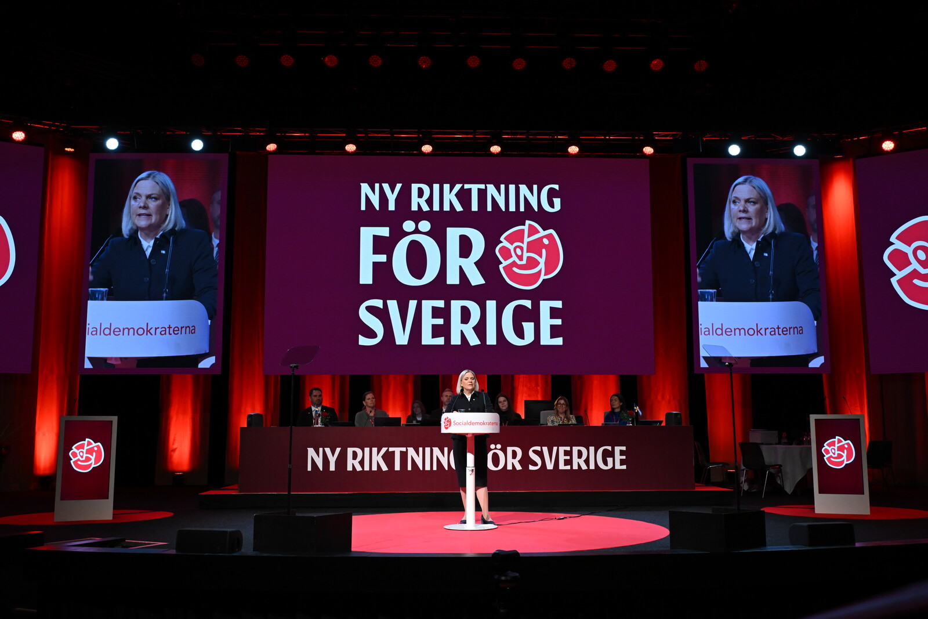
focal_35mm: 35
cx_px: 464
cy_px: 310
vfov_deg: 37.9
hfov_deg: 54.4
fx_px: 902
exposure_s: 1/160
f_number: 7.1
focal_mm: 35
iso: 2000
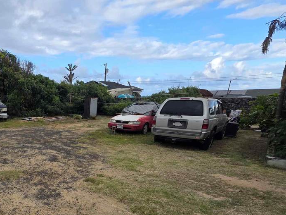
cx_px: 54
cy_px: 179
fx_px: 198
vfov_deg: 52.3
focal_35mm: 24
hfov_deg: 64.8
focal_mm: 2.2
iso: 40
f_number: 1.9
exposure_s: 1/752
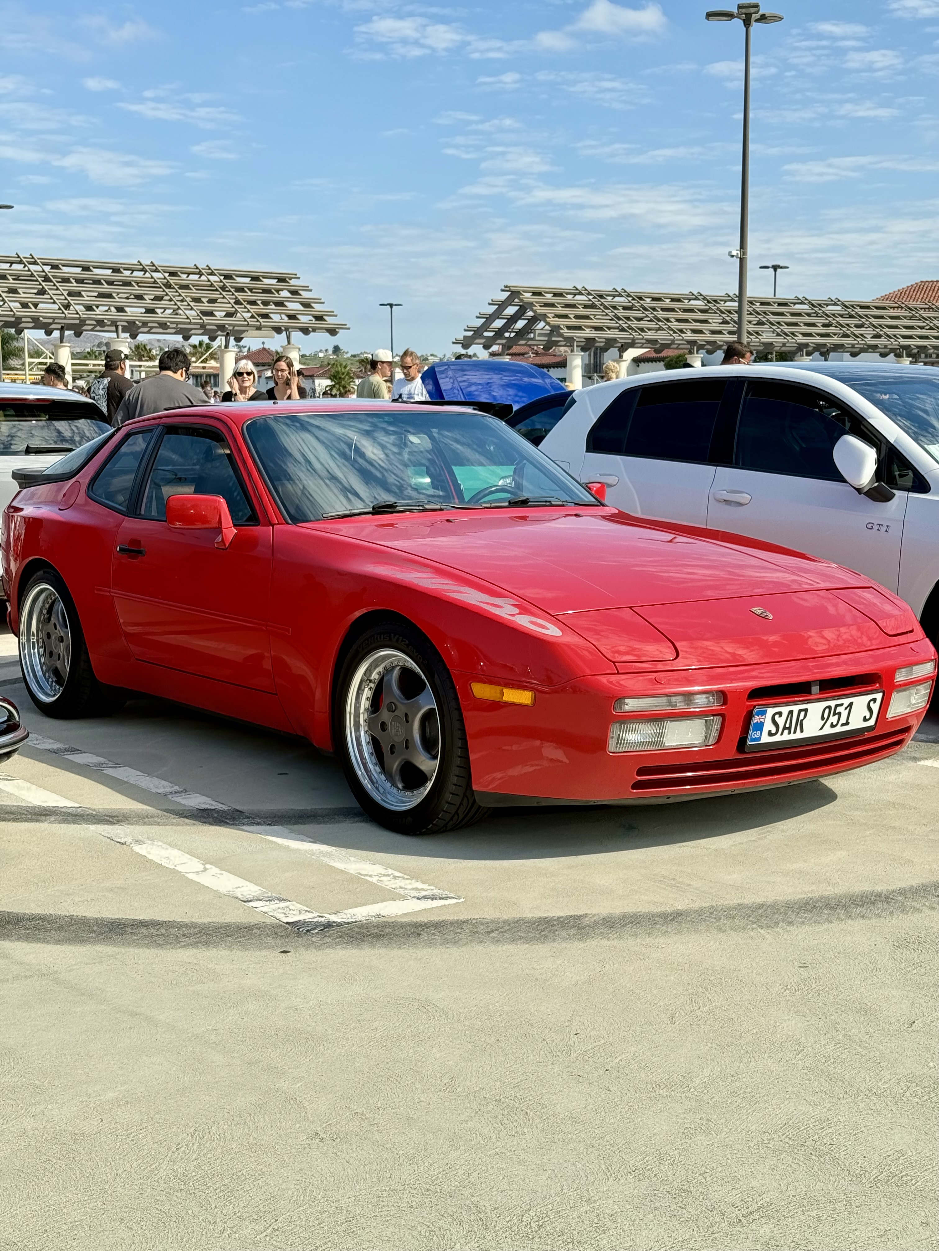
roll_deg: -1.0
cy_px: 626
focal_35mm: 48
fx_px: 1736
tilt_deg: -7.5
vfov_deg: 39.7
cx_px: 470
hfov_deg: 30.3
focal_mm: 6.76
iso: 100
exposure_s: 1/837
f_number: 1.78
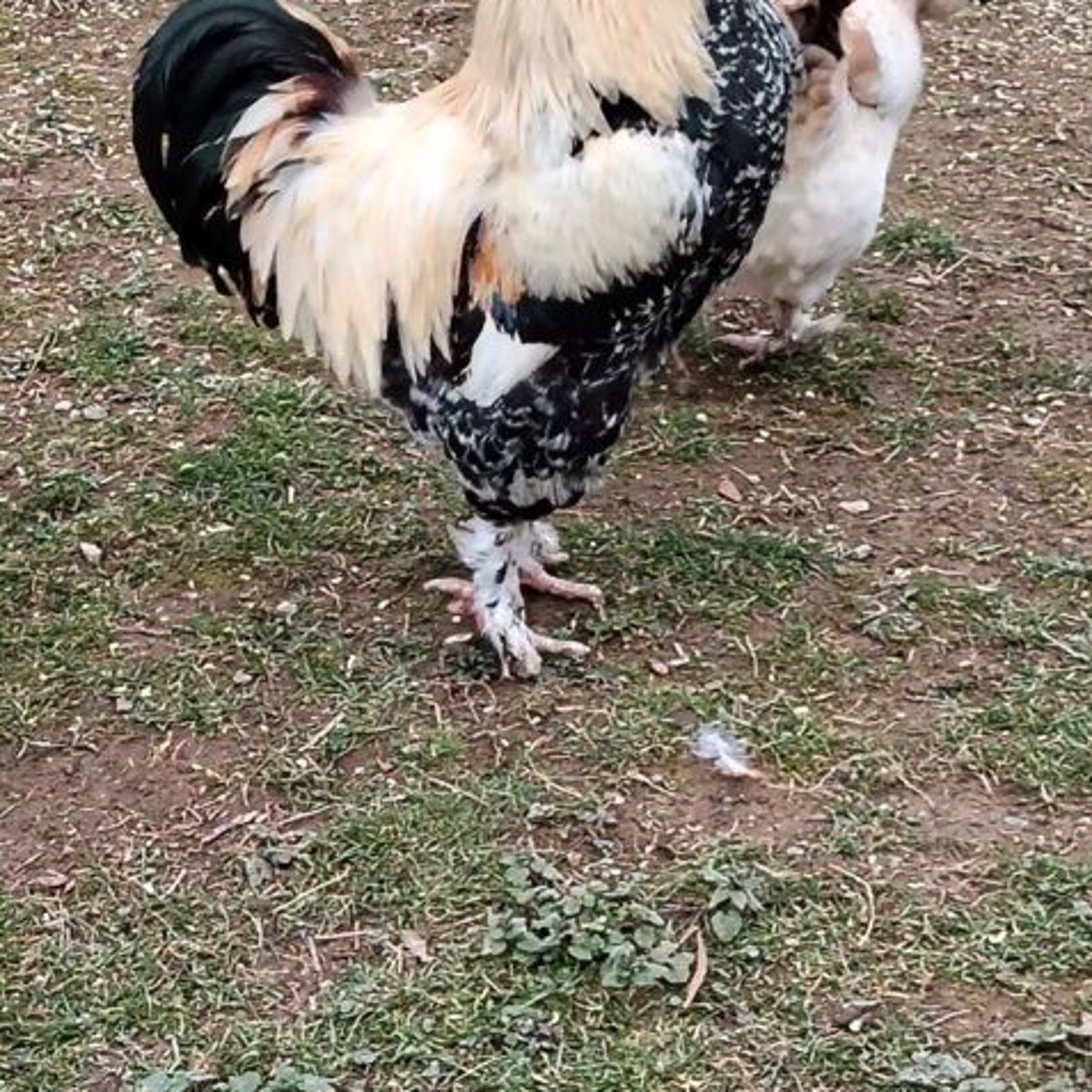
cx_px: 547
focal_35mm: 109
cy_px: 369
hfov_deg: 16.0
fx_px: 3890
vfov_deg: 15.9
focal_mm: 4.15
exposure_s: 1/100
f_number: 1.8
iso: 187
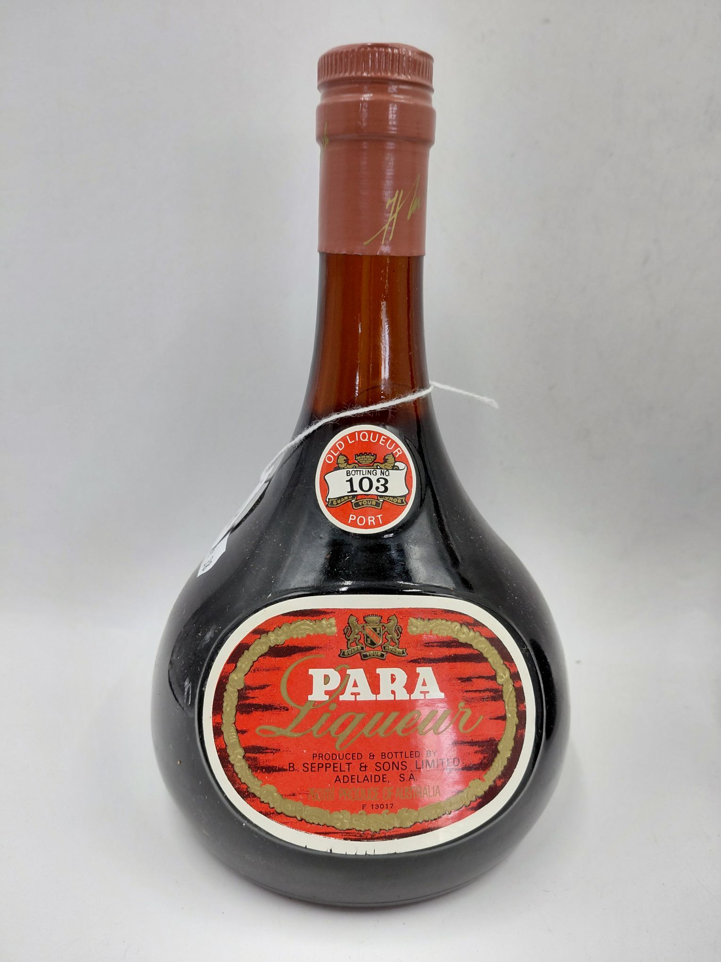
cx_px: 360
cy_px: 481
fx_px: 694
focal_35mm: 25
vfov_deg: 69.4
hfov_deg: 54.9
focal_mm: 4.69
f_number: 1.8
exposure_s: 1/100
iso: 160
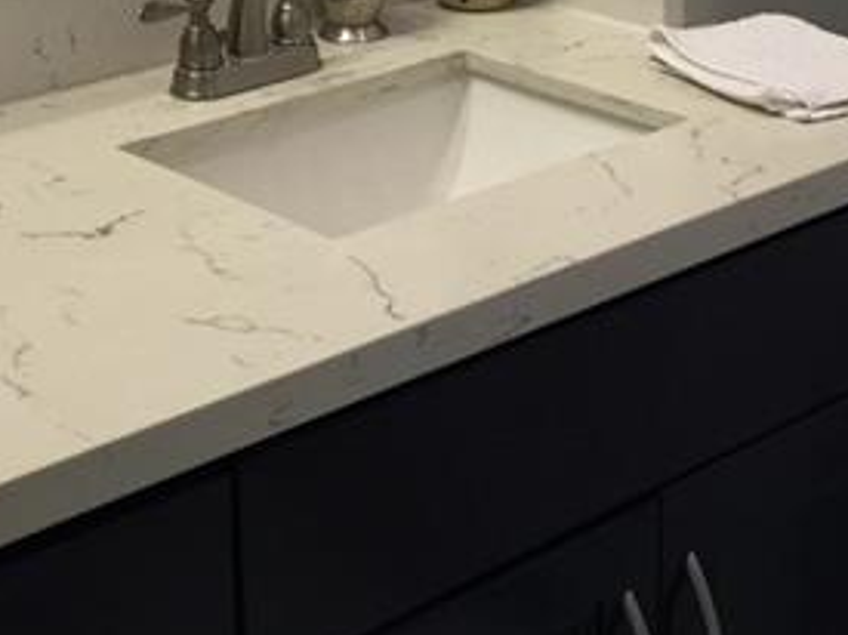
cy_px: -114
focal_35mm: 81
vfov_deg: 17.4
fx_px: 1983
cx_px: 219
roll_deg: +2.5
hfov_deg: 23.9
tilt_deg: -11.4
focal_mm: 4.15
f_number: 2.2
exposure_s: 1/30
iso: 50
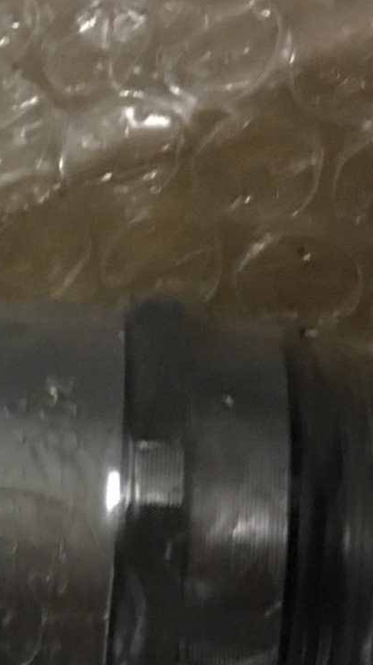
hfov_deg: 12.9
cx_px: -277
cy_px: 504
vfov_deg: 24.5
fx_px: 1513
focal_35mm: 86
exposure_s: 1/4
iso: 125
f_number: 2.2
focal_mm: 4.15
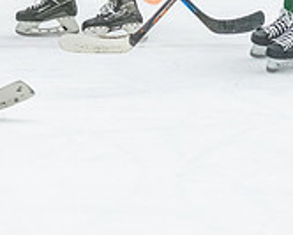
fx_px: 3176
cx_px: -33
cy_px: -98
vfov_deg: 4.2
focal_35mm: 366
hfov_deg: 5.3
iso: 4000
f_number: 2.8
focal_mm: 86
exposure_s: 1/800
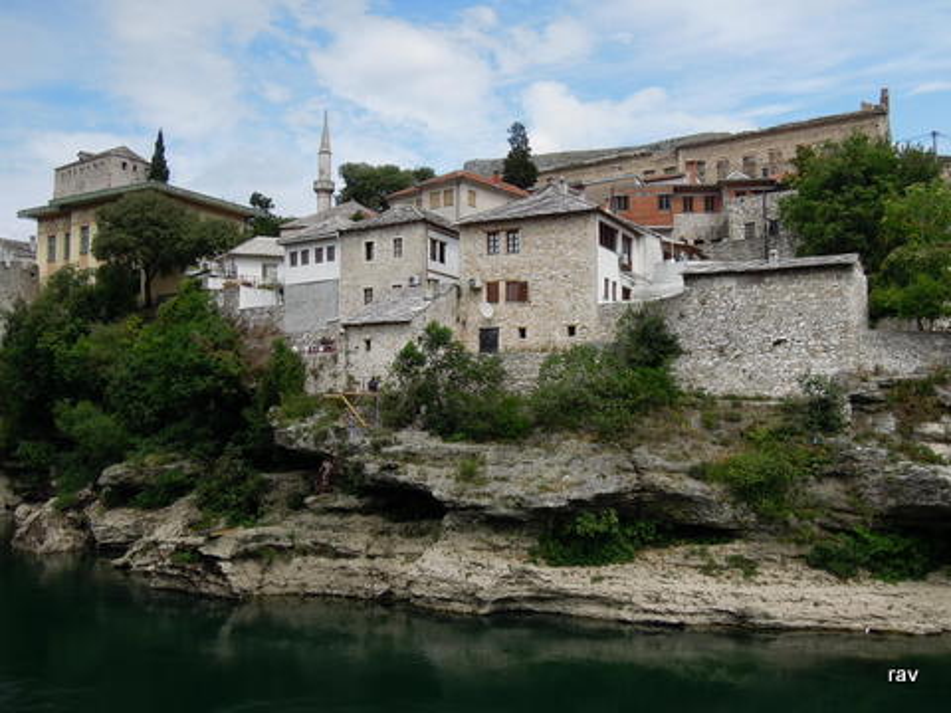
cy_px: 356
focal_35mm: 35
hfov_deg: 52.6
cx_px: 476
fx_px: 962
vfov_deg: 40.7
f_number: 4
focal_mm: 6.3
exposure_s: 1/1250
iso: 160
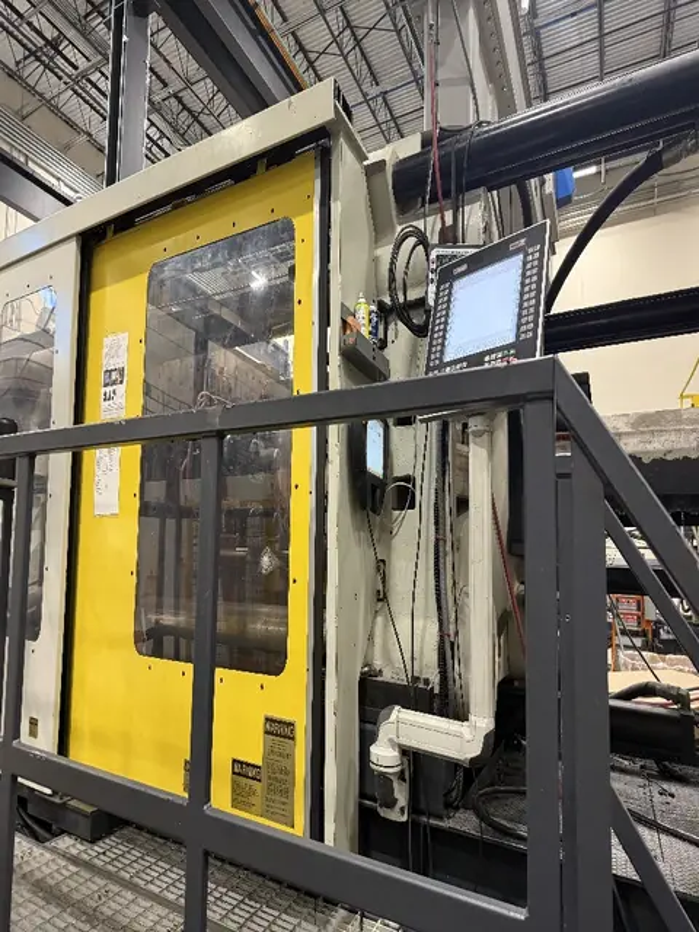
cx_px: 350
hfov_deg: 56.8
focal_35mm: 24
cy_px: 466
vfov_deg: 71.6
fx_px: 646
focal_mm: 6.76
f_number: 1.78
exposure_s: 1/60
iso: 320
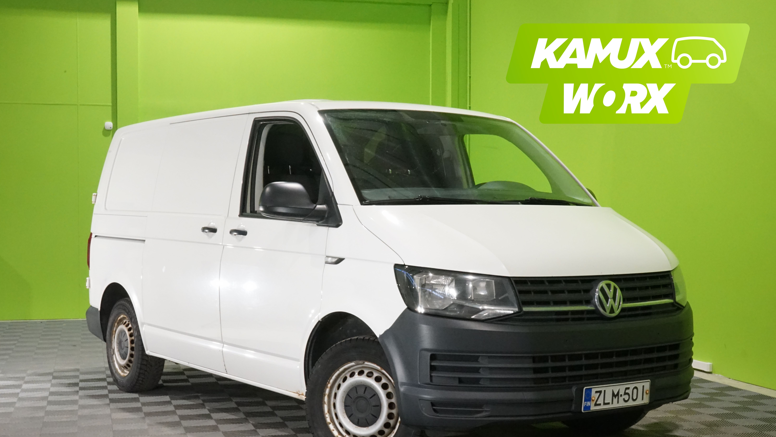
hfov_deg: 39.9
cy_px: 257
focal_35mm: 52
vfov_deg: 23.0
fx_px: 1070
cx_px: 392
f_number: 29
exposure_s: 1/15
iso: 6400
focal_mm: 49
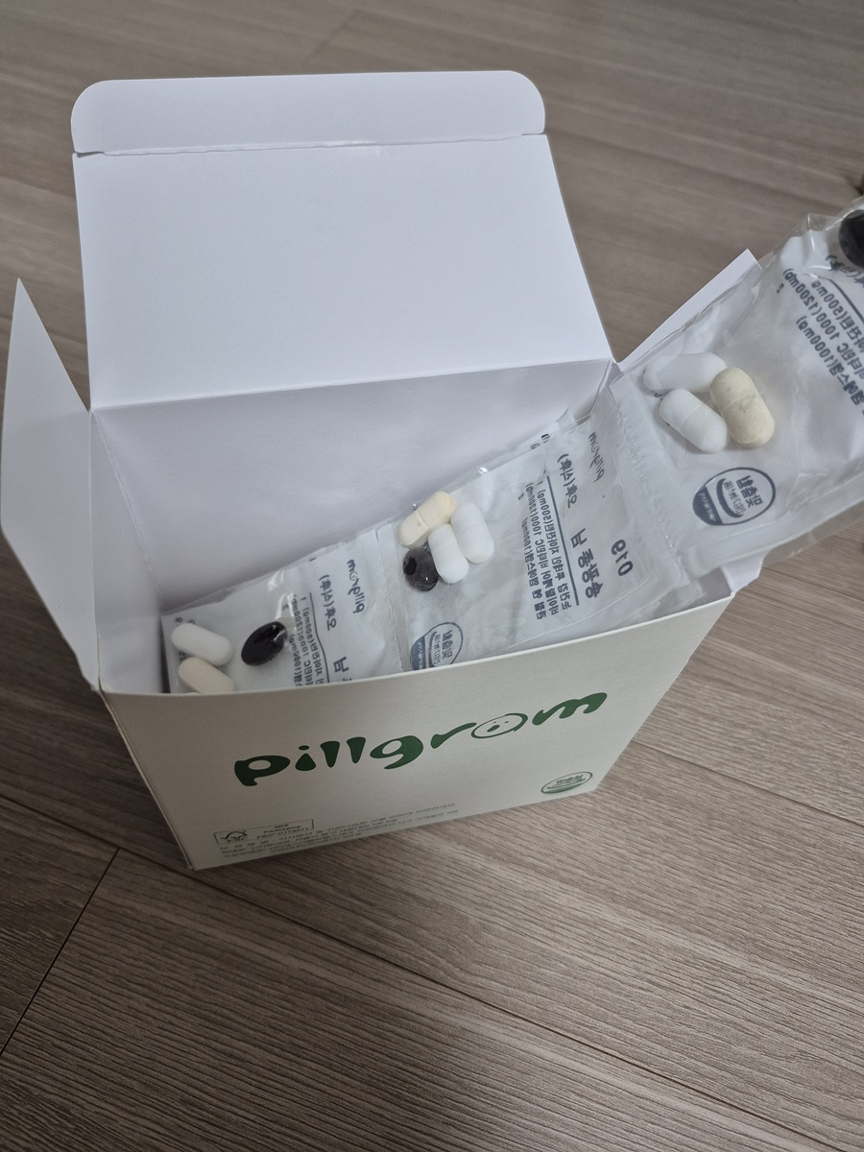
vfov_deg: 73.9
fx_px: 765
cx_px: 432
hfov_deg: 58.9
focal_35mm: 23
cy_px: 576
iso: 250
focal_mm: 5.4
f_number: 1.8
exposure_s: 1/120
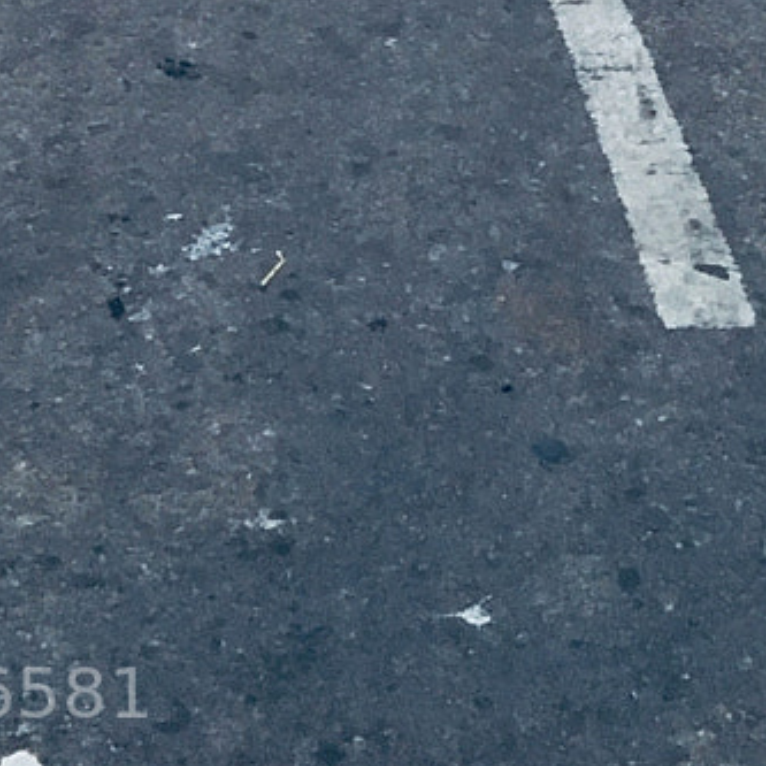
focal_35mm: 123
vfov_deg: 11.9
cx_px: 327
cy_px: -966
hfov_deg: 14.2
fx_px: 3079
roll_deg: +0.8
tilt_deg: -0.5
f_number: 2.2
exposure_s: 1/33
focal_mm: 4.15
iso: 100
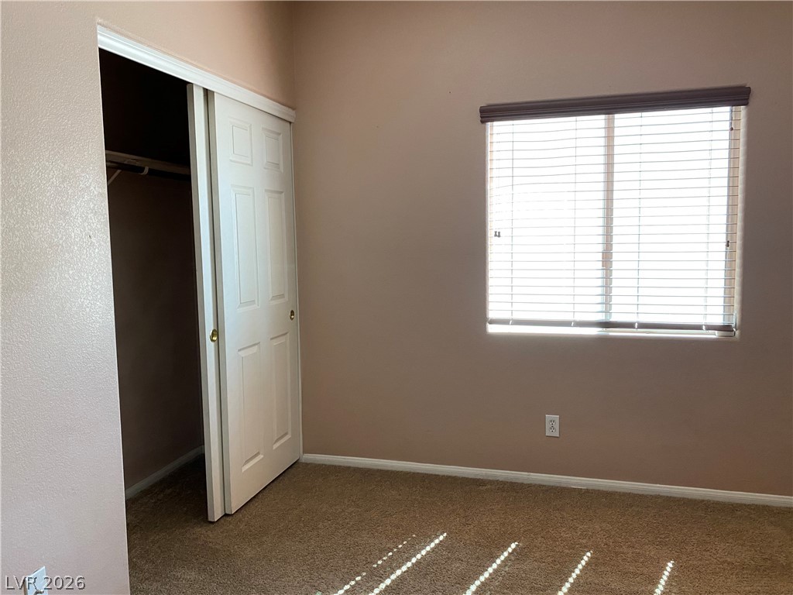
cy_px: 298
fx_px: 596
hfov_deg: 67.3
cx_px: 396
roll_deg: +0.2
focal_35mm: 26
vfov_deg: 53.1
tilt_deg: -5.7
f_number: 1.8
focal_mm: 4.25
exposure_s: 1/76
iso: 125
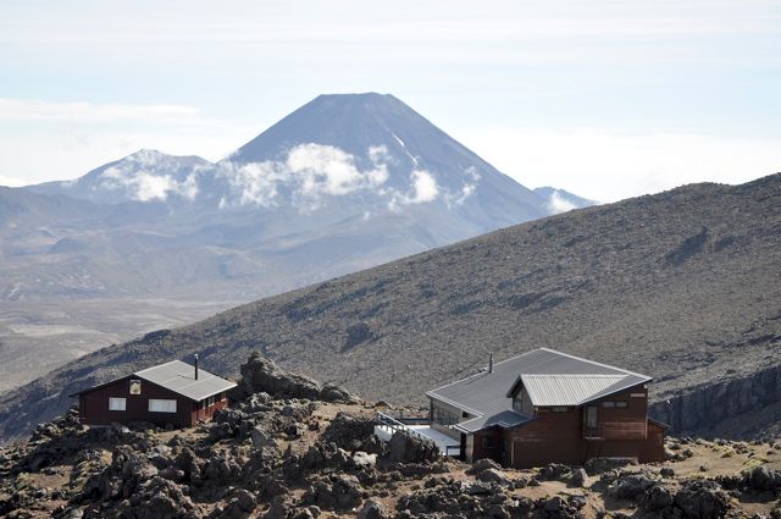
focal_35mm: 84
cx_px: 390
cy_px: 260
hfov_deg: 24.2
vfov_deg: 16.2
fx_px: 1820
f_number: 6.3
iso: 200
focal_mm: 56
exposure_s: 1/640
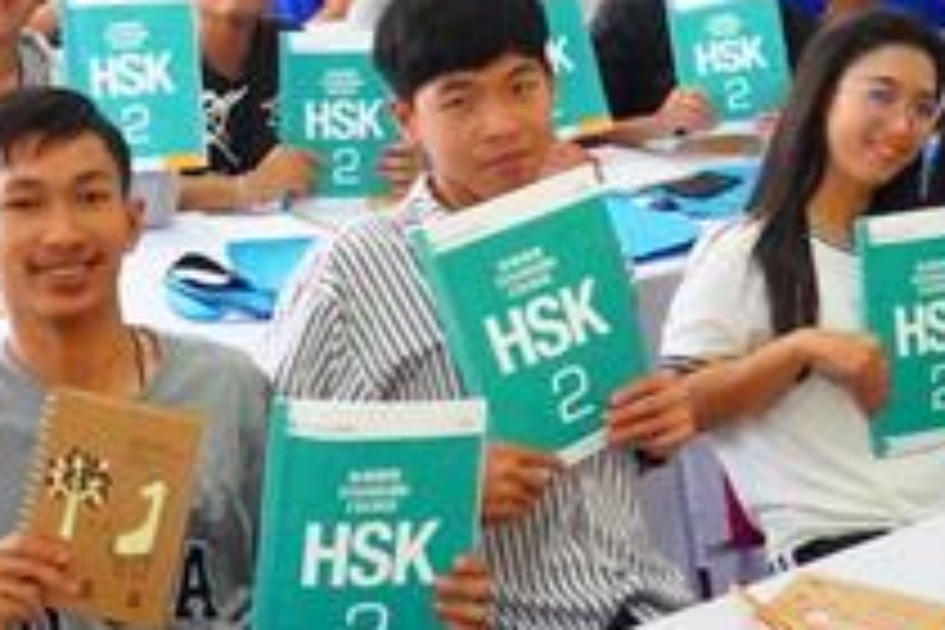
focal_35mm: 77
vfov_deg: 17.6
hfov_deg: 26.2
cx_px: 346
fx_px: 2021
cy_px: 137
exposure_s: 1/320
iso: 25600
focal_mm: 18
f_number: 5.6
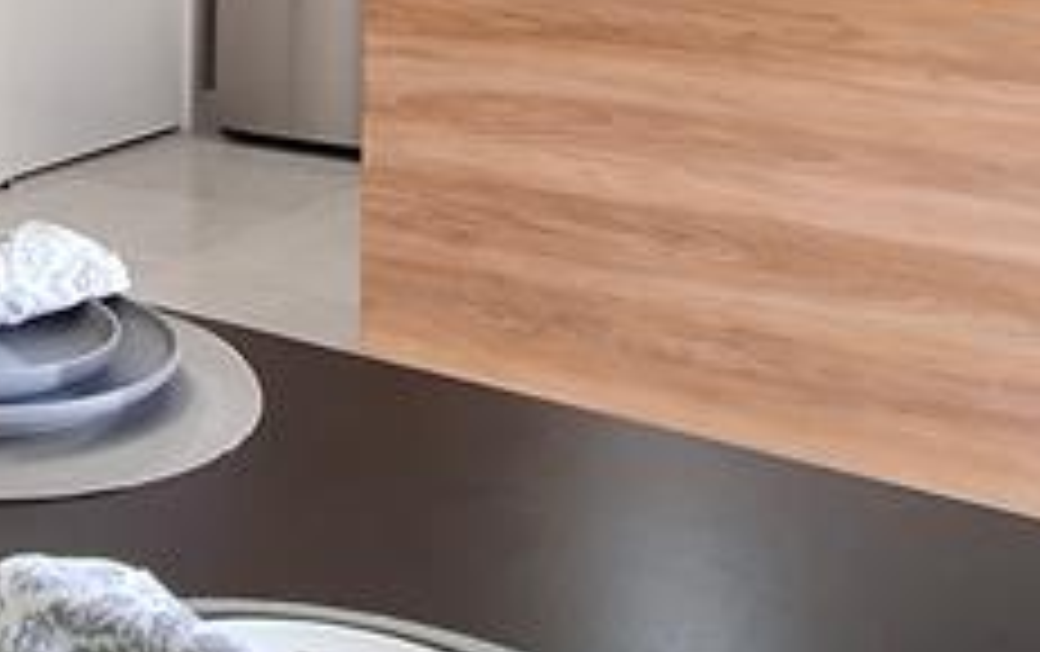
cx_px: -180
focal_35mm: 61
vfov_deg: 19.4
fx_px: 1731
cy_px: -243
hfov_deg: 29.2
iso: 64
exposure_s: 1/40
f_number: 2.2
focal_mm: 1.74
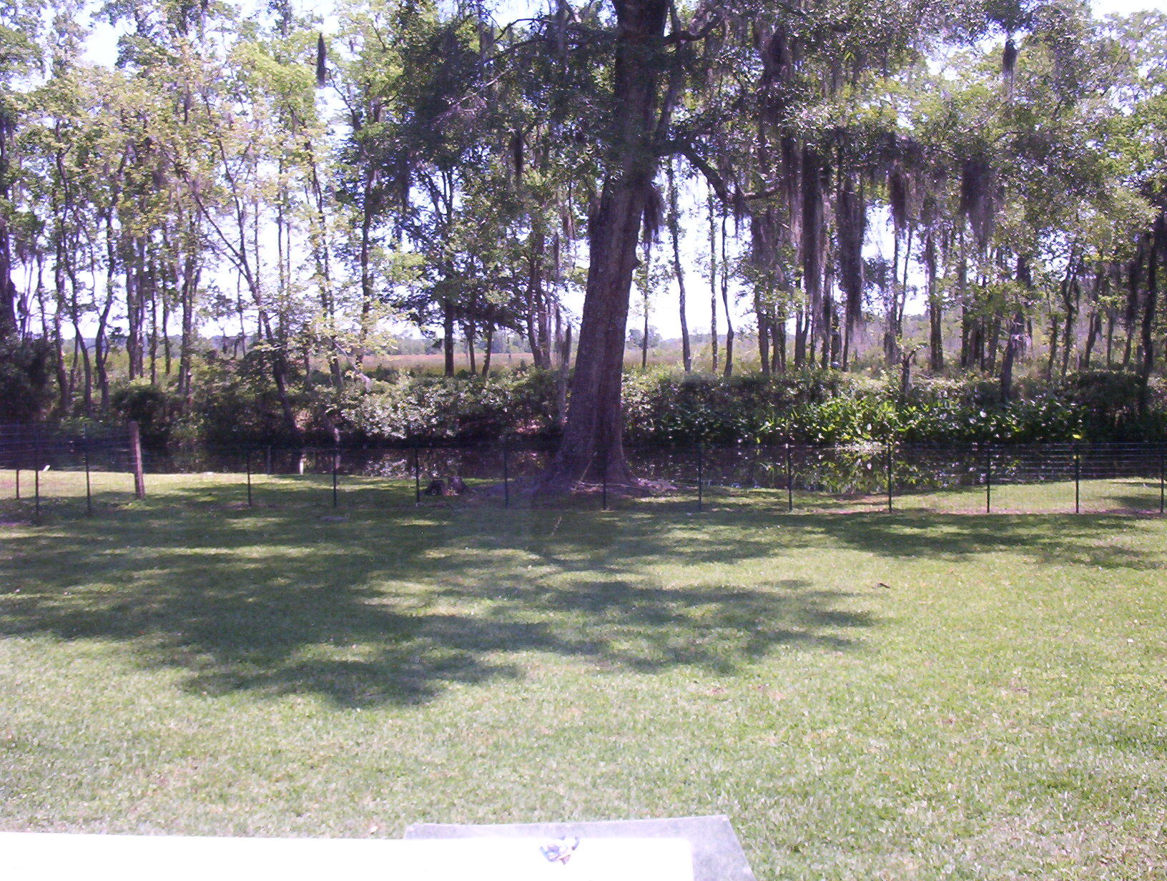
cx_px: 584
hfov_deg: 47.8
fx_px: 1318
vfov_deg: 37.0
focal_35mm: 39
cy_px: 440
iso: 100
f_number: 4.5
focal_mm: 6
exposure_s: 1/202
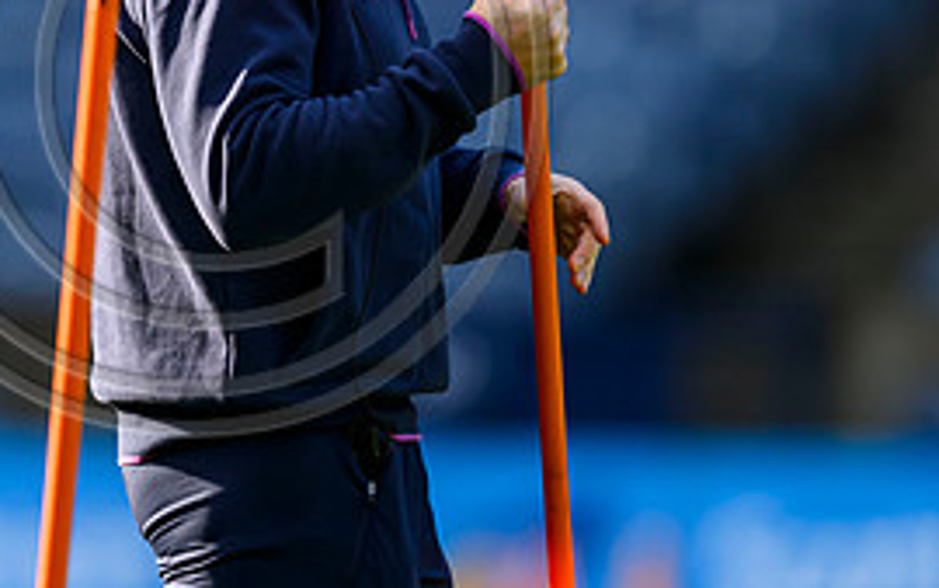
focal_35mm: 1441
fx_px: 36892
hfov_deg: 1.5
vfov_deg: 0.9
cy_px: -38
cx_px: 273
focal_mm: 560
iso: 500
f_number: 4
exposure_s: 1/1250
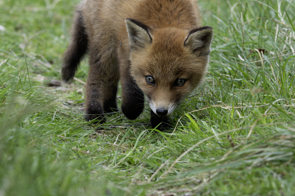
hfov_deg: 3.9
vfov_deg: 2.6
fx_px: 4317
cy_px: 62
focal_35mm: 527
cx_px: 162
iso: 720
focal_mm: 230
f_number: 8
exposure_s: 1/320
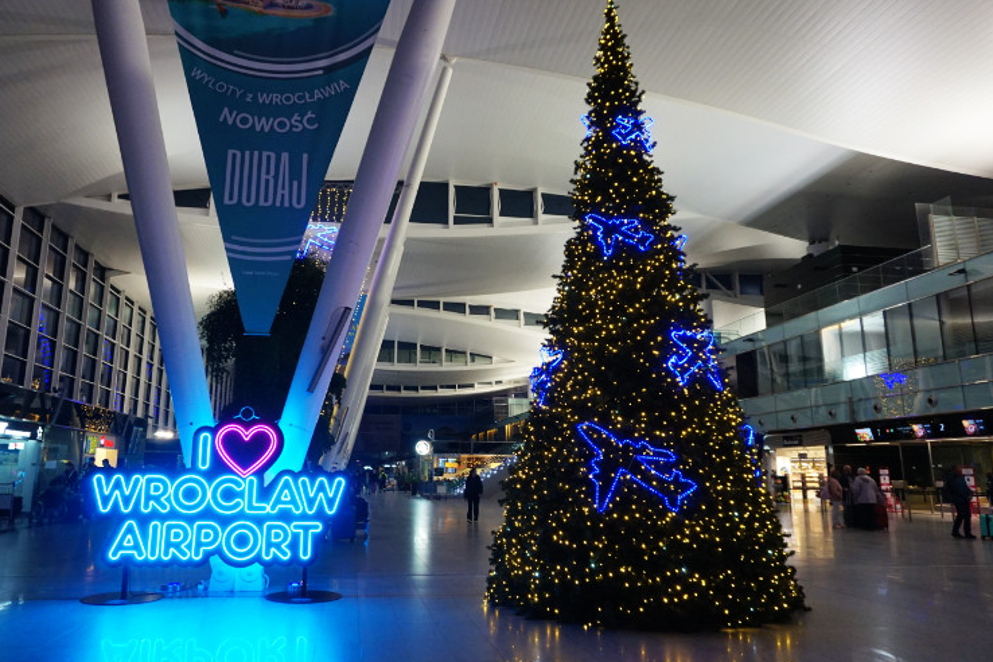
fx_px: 717
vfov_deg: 49.6
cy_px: 325
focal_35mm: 26
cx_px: 456
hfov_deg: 69.3
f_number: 4
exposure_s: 1/60
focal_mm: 16
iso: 800
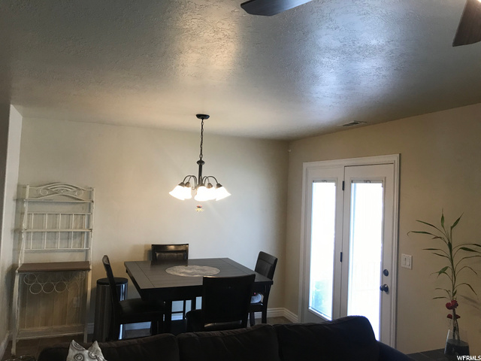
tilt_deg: +2.7
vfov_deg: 49.7
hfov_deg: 63.4
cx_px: 240
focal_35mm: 28
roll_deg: -2.1
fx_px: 389
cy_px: 180
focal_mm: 3.99
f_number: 1.8
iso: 32
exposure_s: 1/30
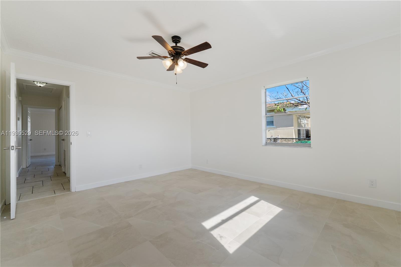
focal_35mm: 15
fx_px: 167
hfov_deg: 100.4
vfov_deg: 77.3
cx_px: 200
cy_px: 134
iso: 100
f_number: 6.3
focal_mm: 10
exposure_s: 1/60
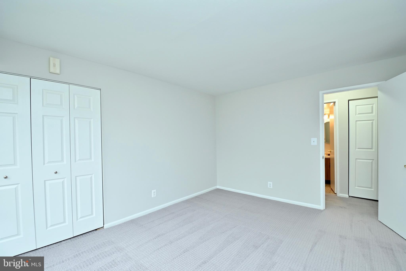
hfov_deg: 100.4
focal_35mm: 15
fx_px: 169
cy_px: 136
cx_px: 203
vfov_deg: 77.3
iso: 200
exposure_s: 1/13
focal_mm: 10
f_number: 7.1
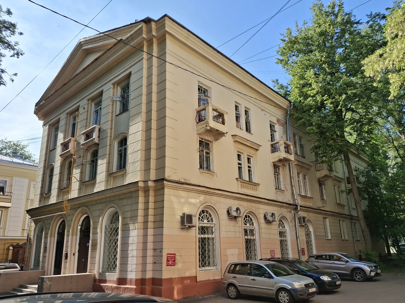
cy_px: 152
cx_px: 202
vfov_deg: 54.9
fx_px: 292
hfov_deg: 69.4
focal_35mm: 25
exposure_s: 1/1429
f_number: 1.8
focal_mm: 4.69
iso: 32
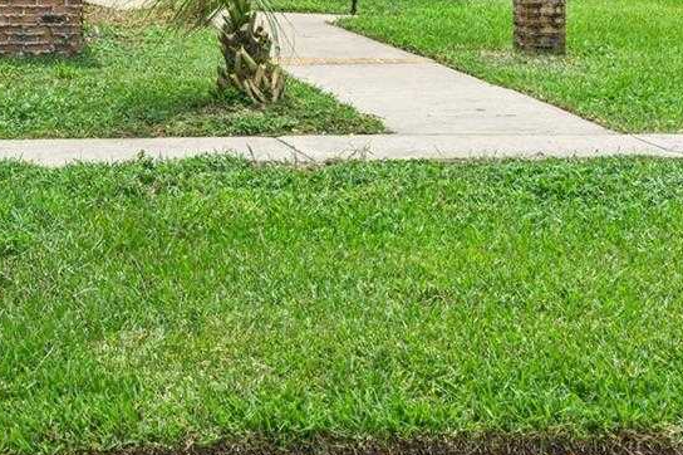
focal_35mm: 100
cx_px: -56
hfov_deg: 19.6
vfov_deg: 13.3
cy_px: -97
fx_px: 1896
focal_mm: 34
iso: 125
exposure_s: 1/50
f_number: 20
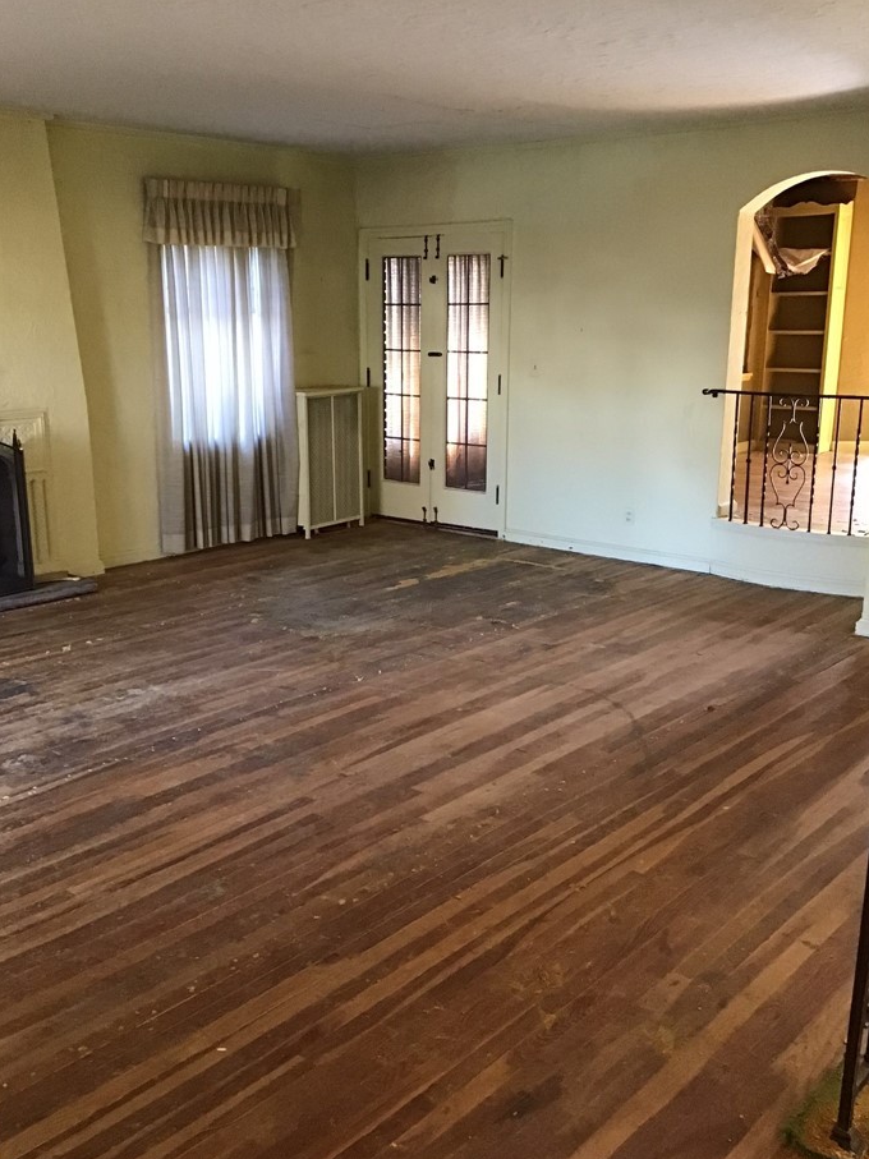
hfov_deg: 40.7
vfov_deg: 52.6
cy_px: 601
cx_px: 401
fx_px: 1172
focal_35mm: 35
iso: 200
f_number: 2.4
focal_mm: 3.3
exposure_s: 1/24
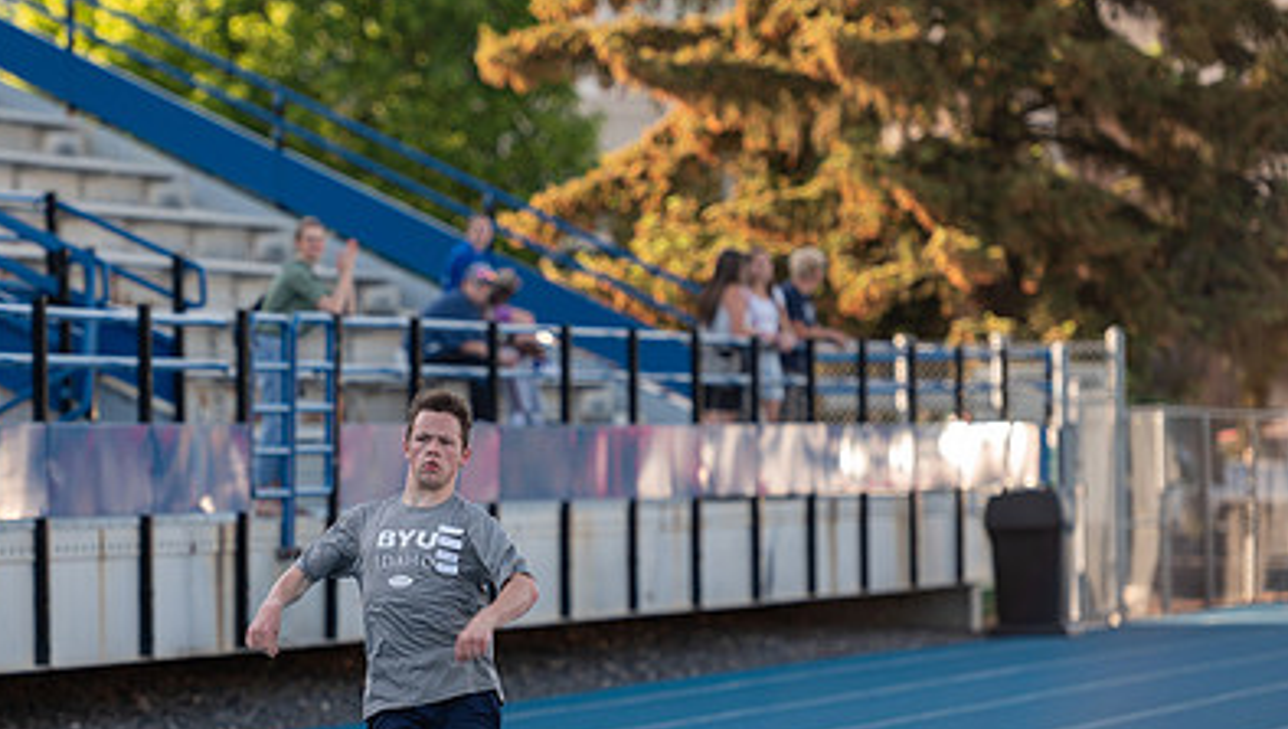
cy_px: 395
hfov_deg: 8.5
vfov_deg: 4.8
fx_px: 8688
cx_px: 458
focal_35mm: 254
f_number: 2.8
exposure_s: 1/400
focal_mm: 165
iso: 100
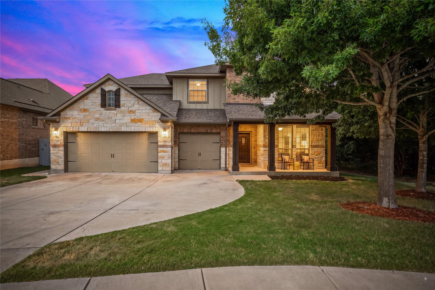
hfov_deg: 104.3
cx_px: 218
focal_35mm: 14
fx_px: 169
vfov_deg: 81.2
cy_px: 145
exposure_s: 1/400
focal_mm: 14
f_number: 8
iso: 250
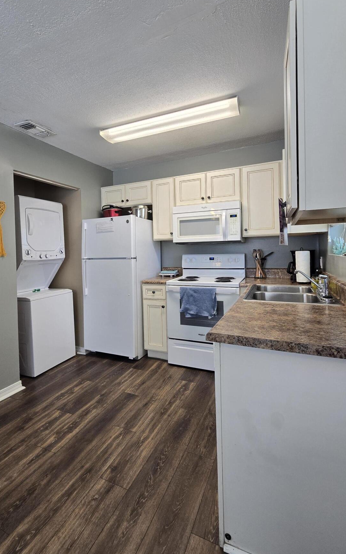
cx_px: 147
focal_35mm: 16
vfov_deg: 97.5
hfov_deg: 70.9
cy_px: 251
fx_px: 241
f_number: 2.2
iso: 64
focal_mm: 2.2
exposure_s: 1/60
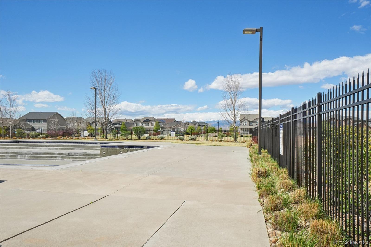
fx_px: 278
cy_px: 124
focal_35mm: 27
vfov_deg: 47.9
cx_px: 186
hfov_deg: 67.4
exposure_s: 1/1600
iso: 400
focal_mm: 18
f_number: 8
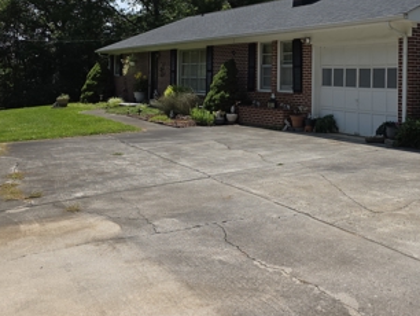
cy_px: 59
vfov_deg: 34.8
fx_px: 486
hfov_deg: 45.1
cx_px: 318
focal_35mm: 40
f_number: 1.7
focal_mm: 6.3
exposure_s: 1/1102
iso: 12
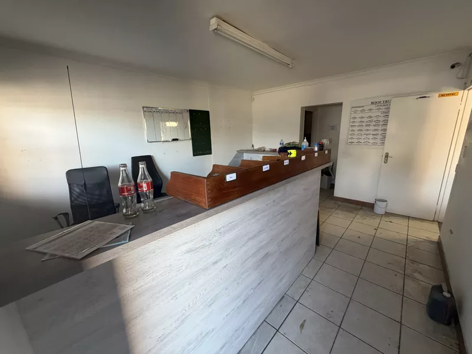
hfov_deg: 102.1
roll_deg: +2.1
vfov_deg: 85.7
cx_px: 236
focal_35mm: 14
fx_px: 191
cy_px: 177
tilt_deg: -13.6
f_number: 2.2
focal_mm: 2.22
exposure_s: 1/102
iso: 320
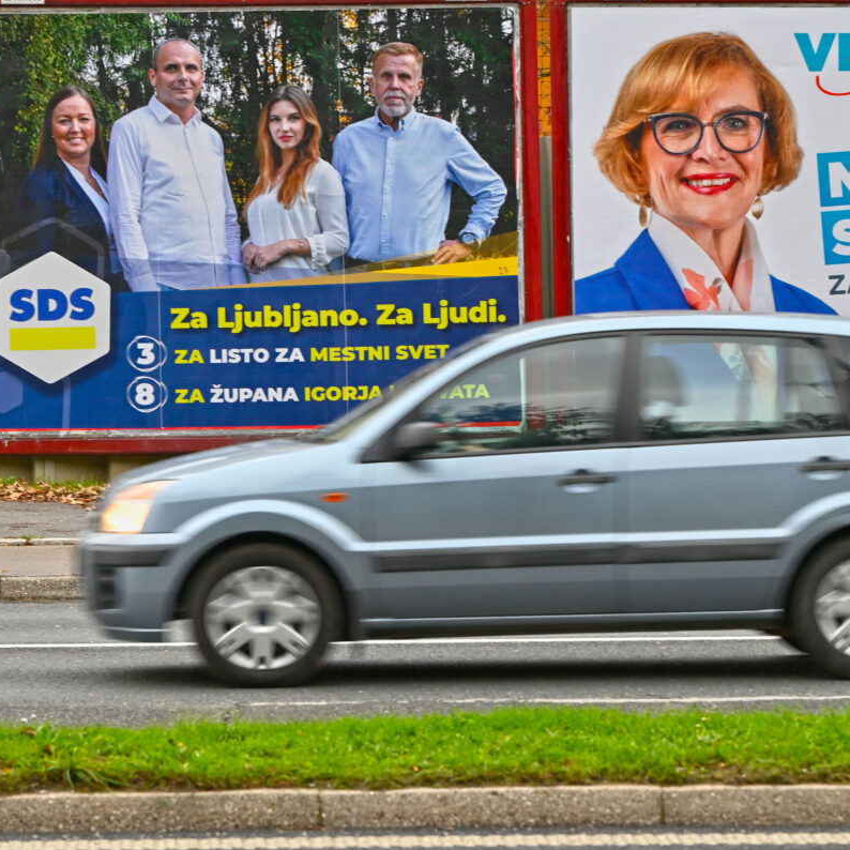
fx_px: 4139
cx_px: 542
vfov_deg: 11.7
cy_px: 427
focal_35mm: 149
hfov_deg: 11.7
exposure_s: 1/160
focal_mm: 116
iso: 800
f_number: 5.6
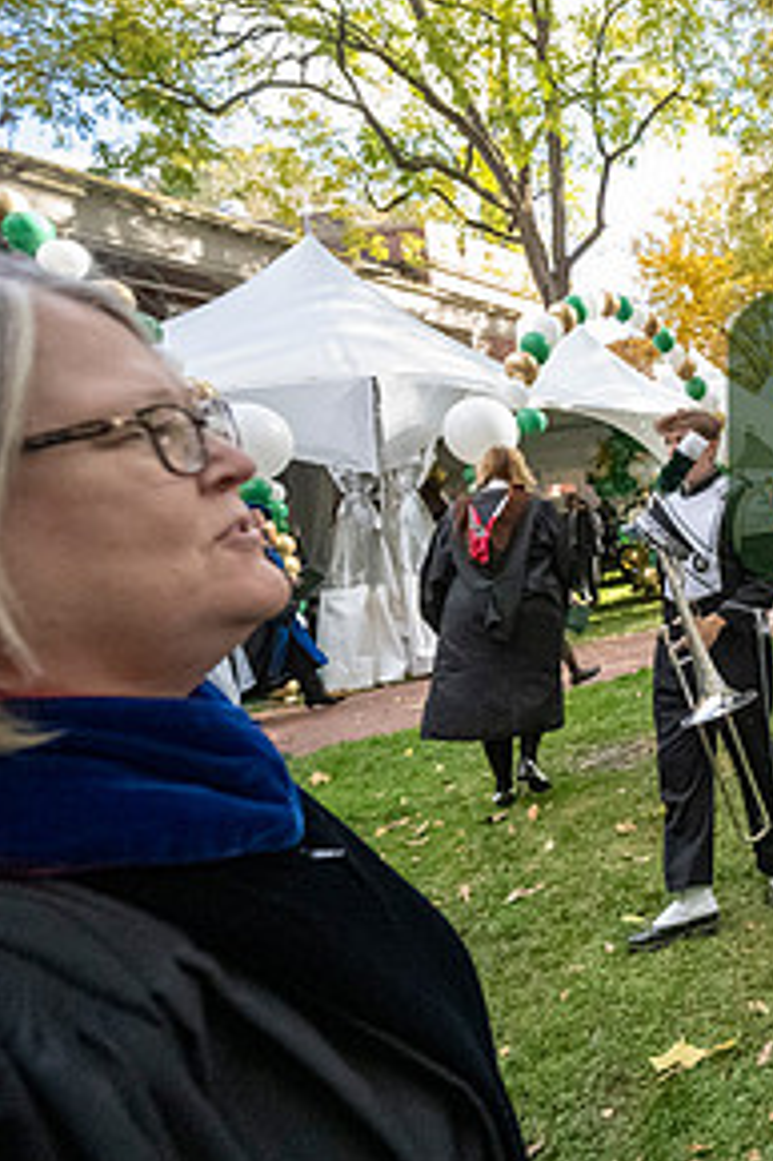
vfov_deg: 65.0
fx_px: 903
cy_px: 478
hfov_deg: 32.9
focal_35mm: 28
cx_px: 1029
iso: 5000
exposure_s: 1/4000
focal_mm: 14
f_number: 4
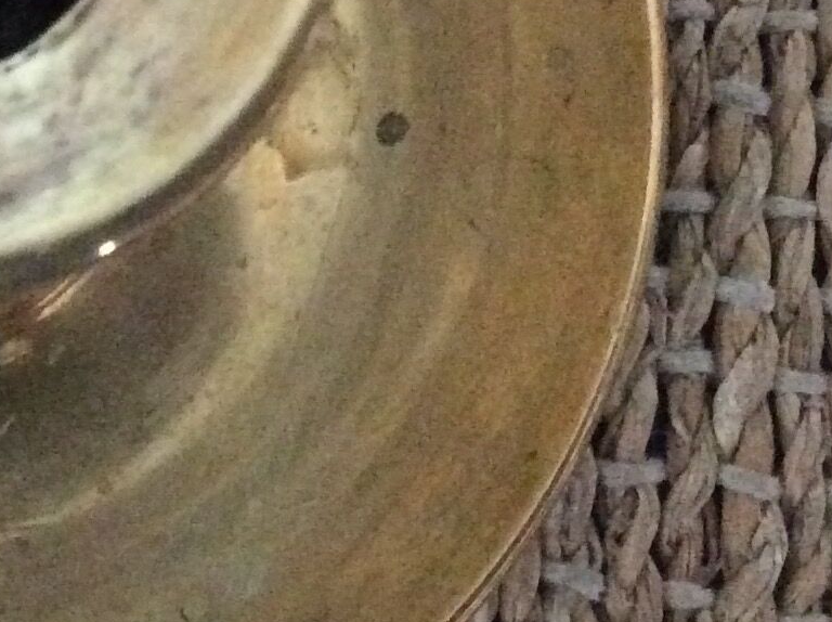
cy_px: 64
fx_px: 2593
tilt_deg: -82.0
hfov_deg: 17.5
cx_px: -112
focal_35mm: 108
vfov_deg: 13.6
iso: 640
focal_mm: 3.3
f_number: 2.4
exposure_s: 1/17
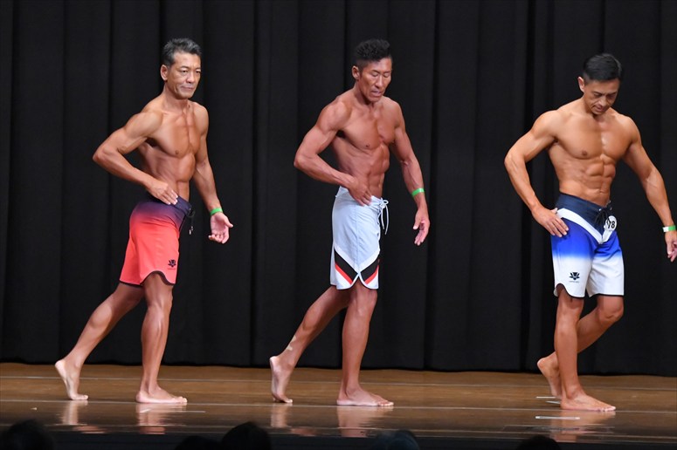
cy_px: 225
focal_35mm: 217
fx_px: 4079
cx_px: 338
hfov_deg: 9.5
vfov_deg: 6.3
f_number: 5.6
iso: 8000
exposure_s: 1/400
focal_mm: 145
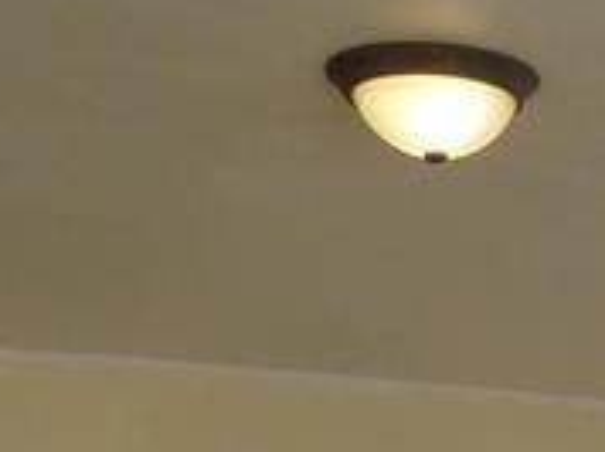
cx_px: 1030
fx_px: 2513
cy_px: 1166
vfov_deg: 9.0
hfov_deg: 12.7
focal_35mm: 144
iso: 80
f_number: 3.5
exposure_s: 1/125
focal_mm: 4.1
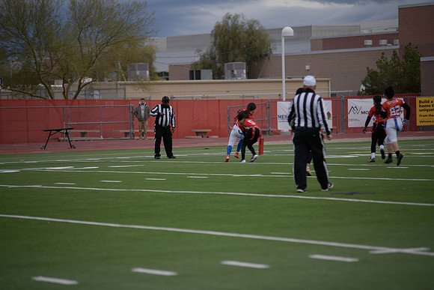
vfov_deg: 8.3
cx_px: 217
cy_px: 145
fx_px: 1990
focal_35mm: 165
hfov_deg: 12.4
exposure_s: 1/200
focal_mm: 165
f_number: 2.8
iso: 80
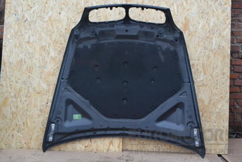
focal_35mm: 45
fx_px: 302
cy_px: 81
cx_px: 121
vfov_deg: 29.9
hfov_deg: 43.6
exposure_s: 1/400
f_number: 10
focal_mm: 30
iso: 3200
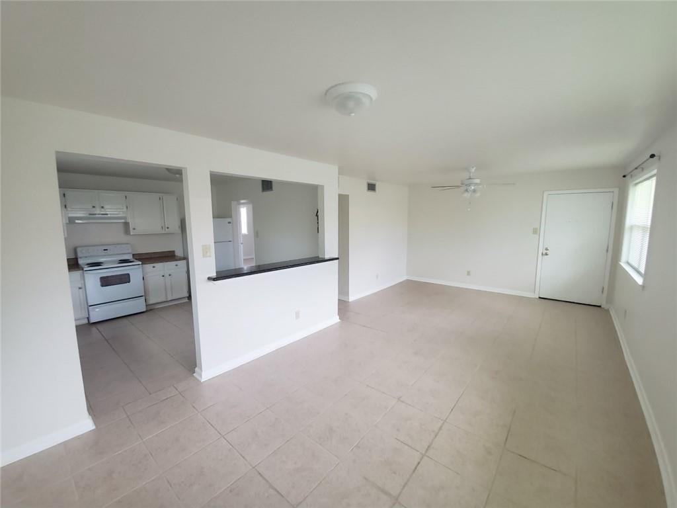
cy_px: 254
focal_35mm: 13
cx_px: 338
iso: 200
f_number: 2.2
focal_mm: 1.8
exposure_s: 1/59
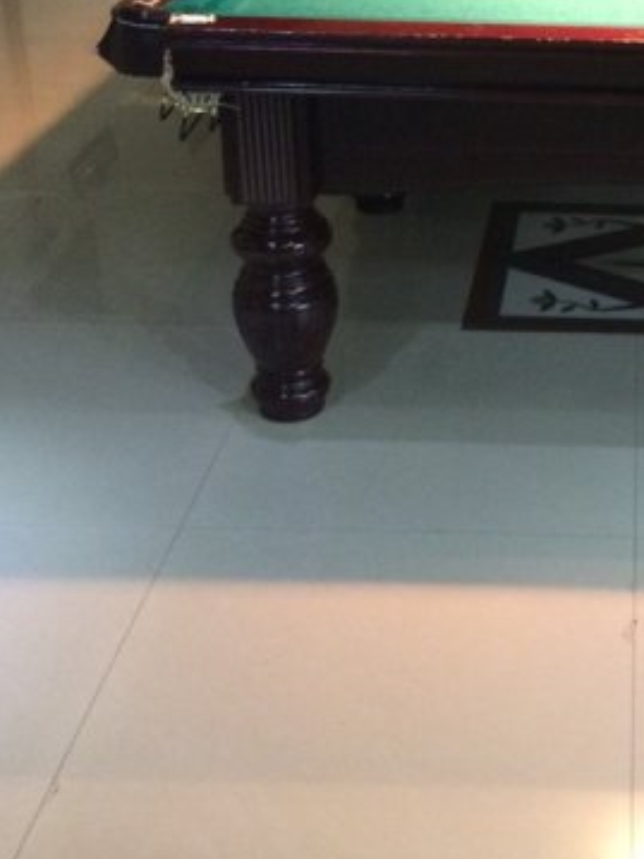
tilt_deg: -22.2
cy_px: 218
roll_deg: -1.1
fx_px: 1539
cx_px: 613
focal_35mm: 62
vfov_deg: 30.7
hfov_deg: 22.9
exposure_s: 1/20
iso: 320
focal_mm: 4.15
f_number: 2.2
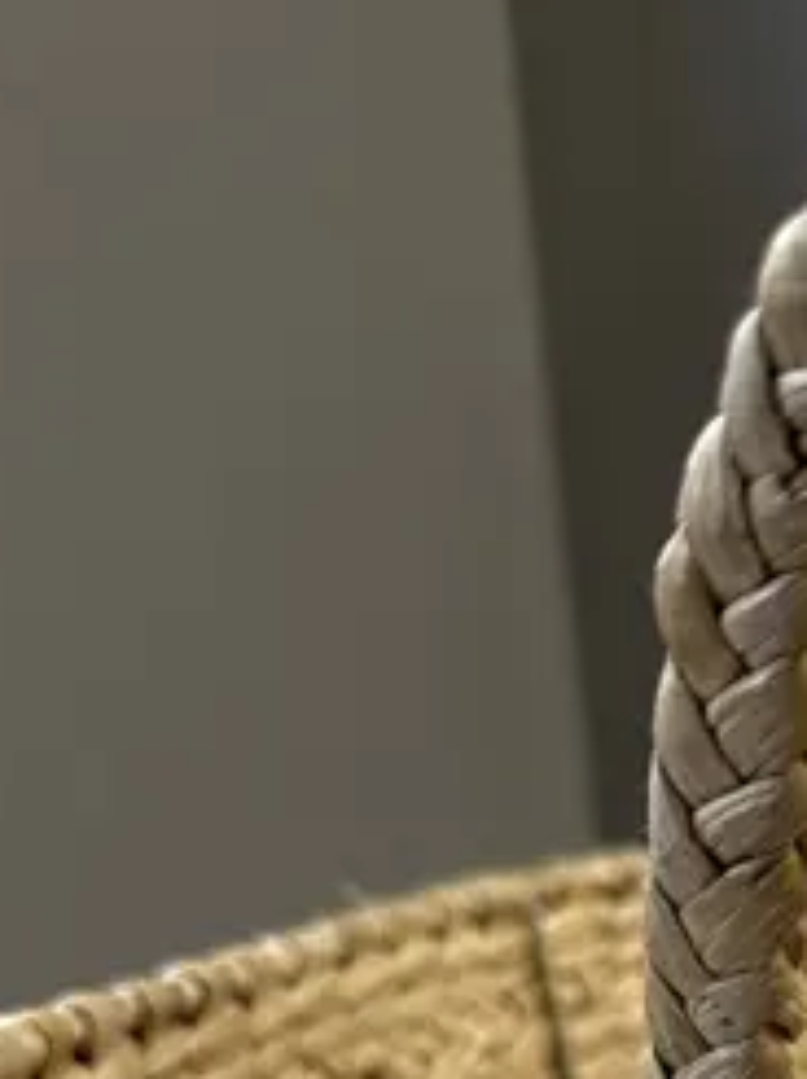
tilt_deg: -24.4
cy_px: 1943
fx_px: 3114
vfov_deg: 16.5
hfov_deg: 13.0
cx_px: 1548
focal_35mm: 100
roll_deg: +0.3
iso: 160
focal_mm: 6.86
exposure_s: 1/100
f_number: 1.78
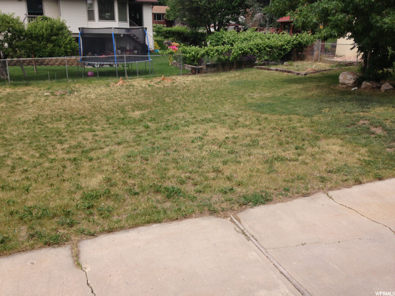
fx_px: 377
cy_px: 148
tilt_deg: -14.6
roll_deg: +1.0
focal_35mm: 33
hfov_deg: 55.4
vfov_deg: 42.9
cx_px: 198
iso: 50
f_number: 2.4
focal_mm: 4.12
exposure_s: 1/968
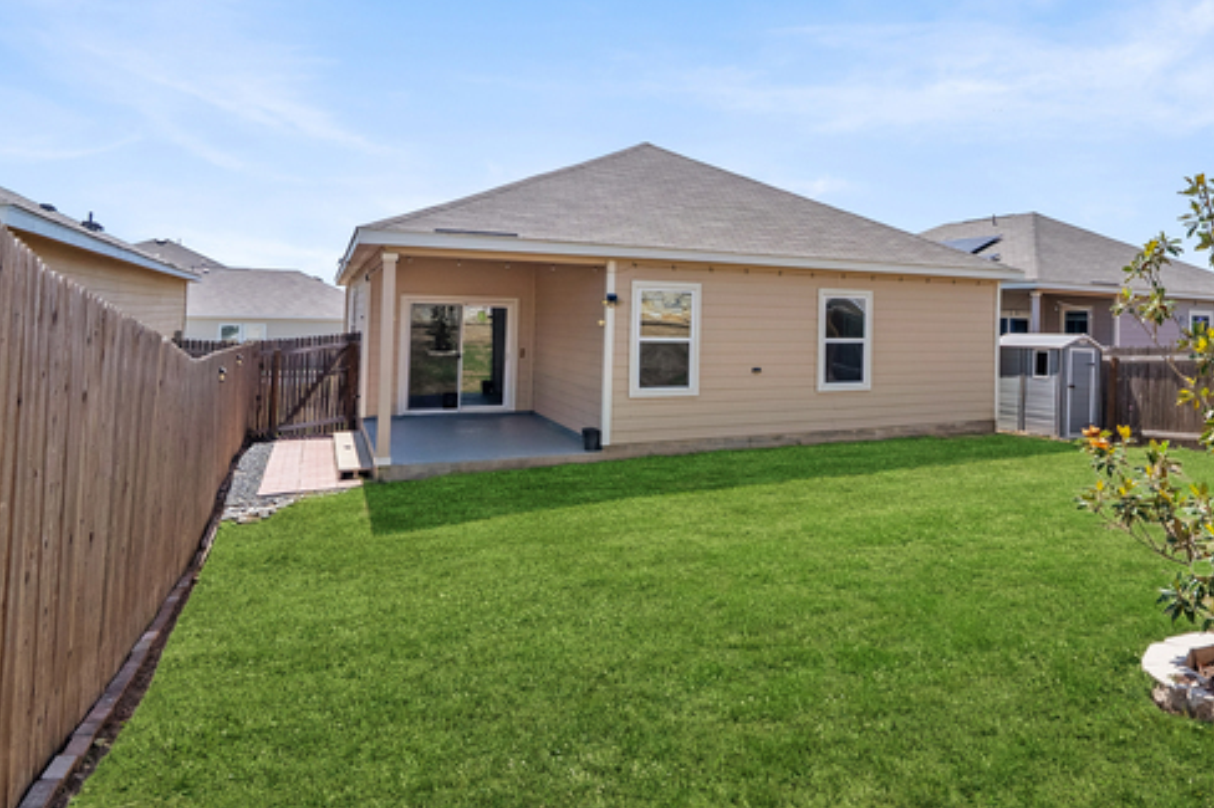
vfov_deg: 59.4
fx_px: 708
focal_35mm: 21
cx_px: 791
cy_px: 374
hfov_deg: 79.0
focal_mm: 16
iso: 640
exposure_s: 1/250
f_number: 8
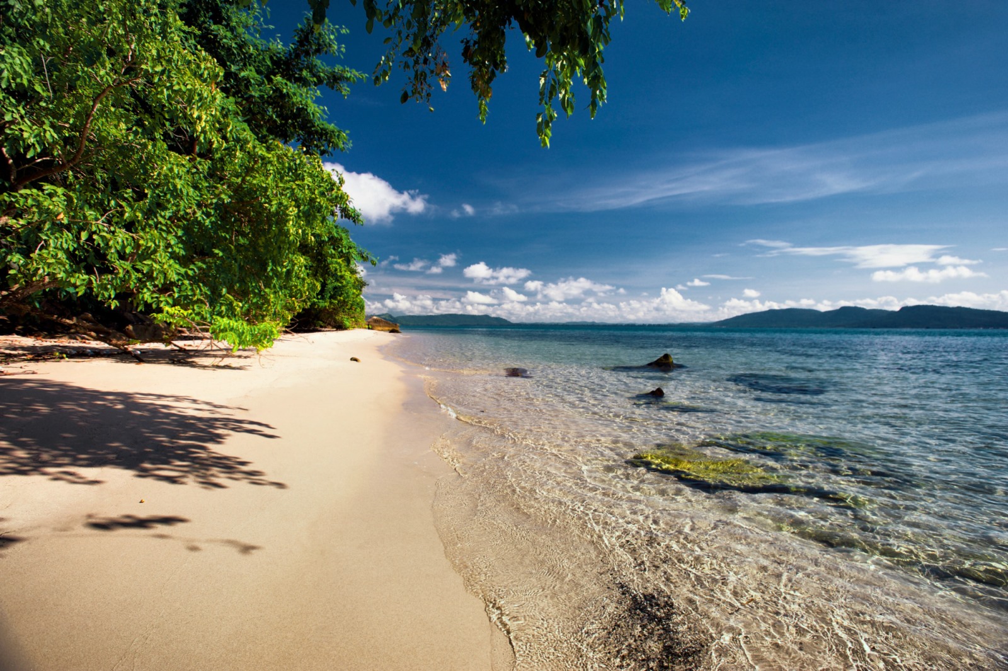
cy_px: 336
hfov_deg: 93.3
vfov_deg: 70.4
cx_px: 504
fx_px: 476
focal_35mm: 17
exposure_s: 1/250
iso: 200
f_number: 8
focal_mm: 17
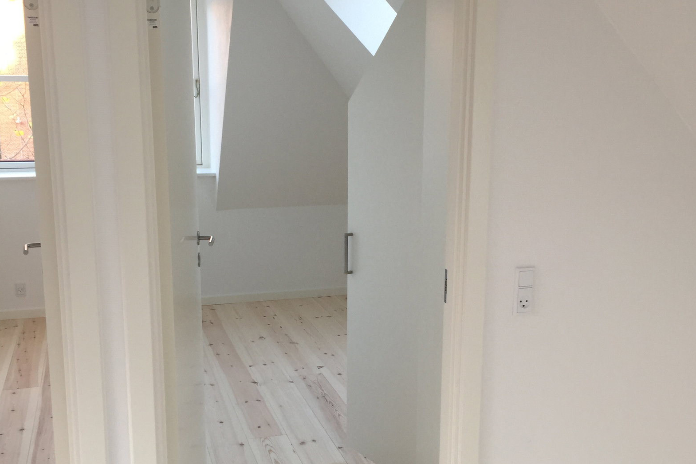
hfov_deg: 47.4
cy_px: 260
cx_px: 345
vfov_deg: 32.6
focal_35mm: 41
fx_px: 793
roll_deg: -0.8
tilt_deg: -11.9
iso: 32
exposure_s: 1/50
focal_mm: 4.15
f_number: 2.2
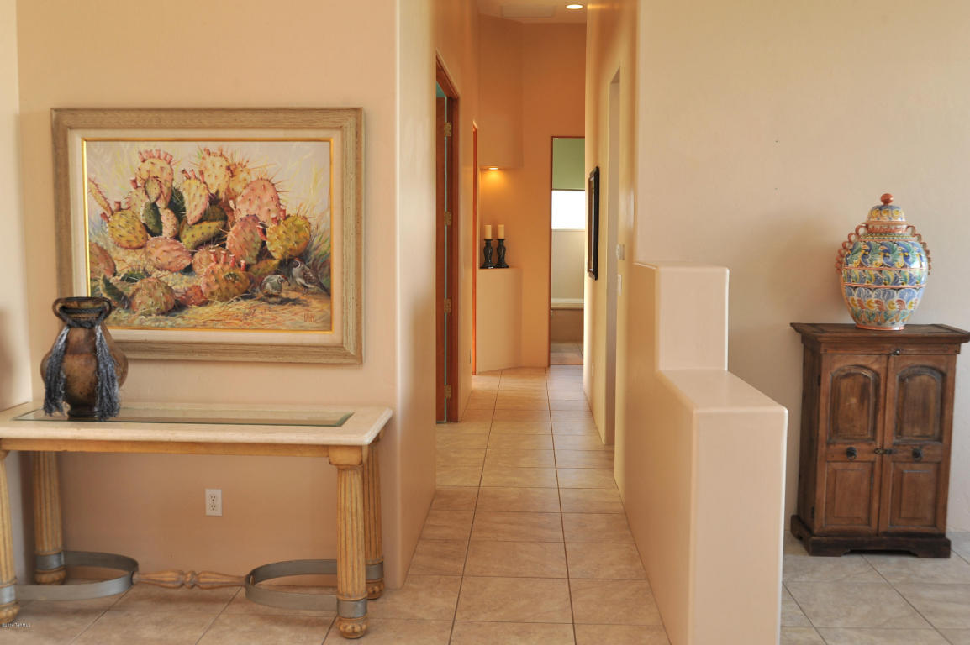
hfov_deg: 54.5
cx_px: 485
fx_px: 942
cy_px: 322
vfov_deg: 37.8
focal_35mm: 35
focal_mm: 35
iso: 320
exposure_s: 1/40
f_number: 7.1
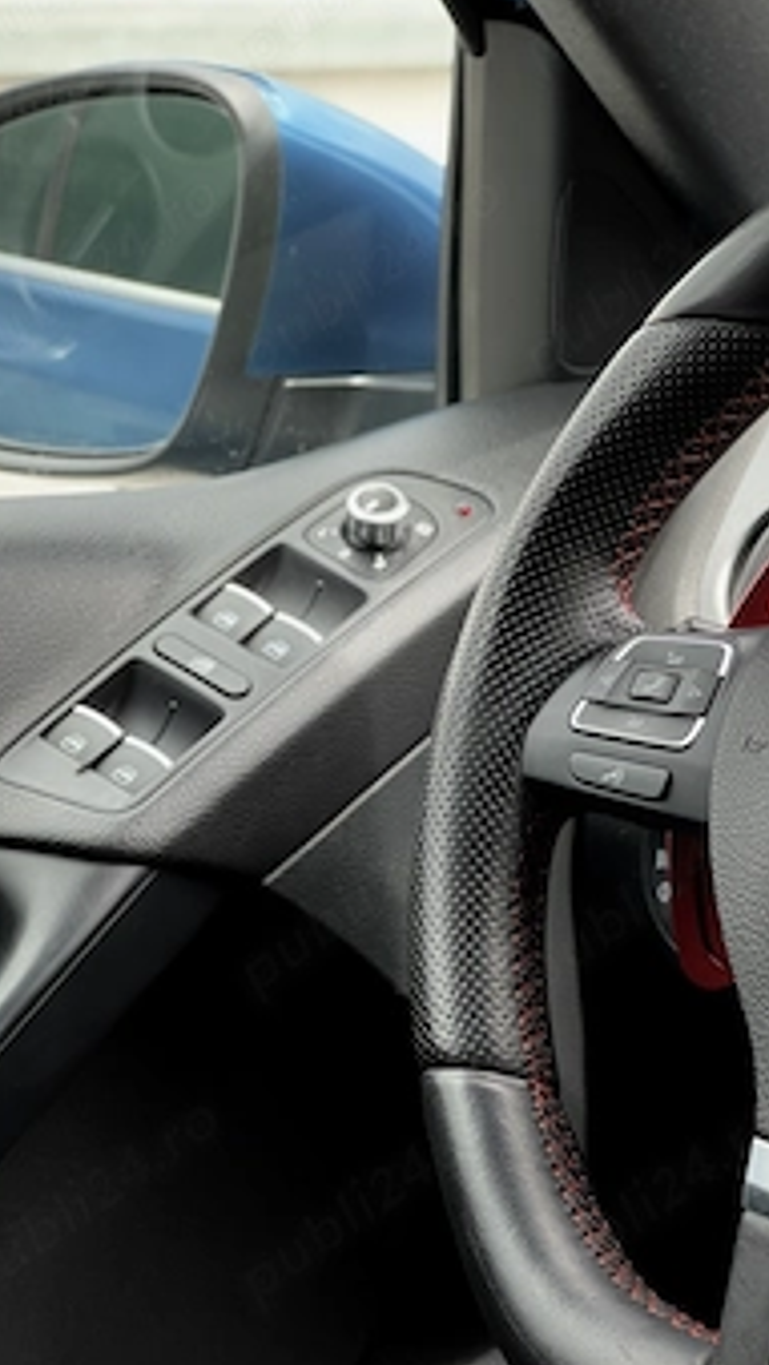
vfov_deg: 21.6
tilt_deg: -10.4
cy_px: 652
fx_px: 3584
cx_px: 511
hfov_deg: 12.2
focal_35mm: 99
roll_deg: +1.2
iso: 64
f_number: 2.8
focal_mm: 9
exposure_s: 1/121
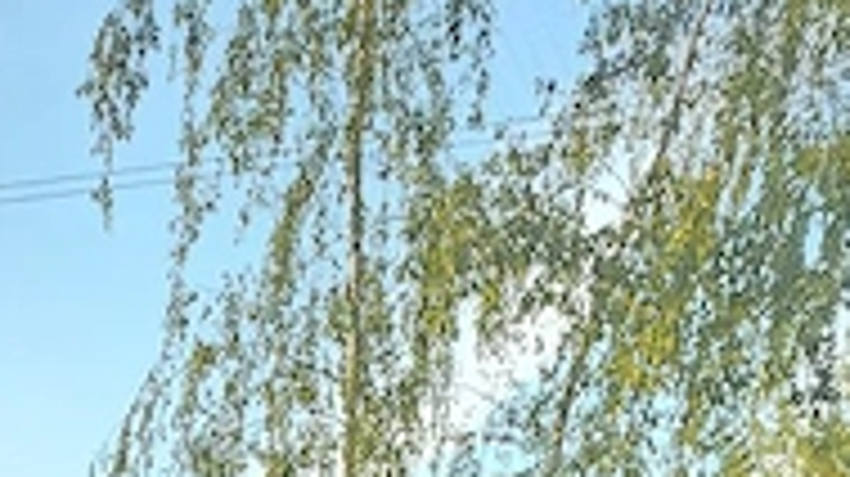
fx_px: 1351
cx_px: 40
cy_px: 1562
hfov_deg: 32.6
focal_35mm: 60
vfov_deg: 10.4
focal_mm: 2.2
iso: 160
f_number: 1.9
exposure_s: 1/101
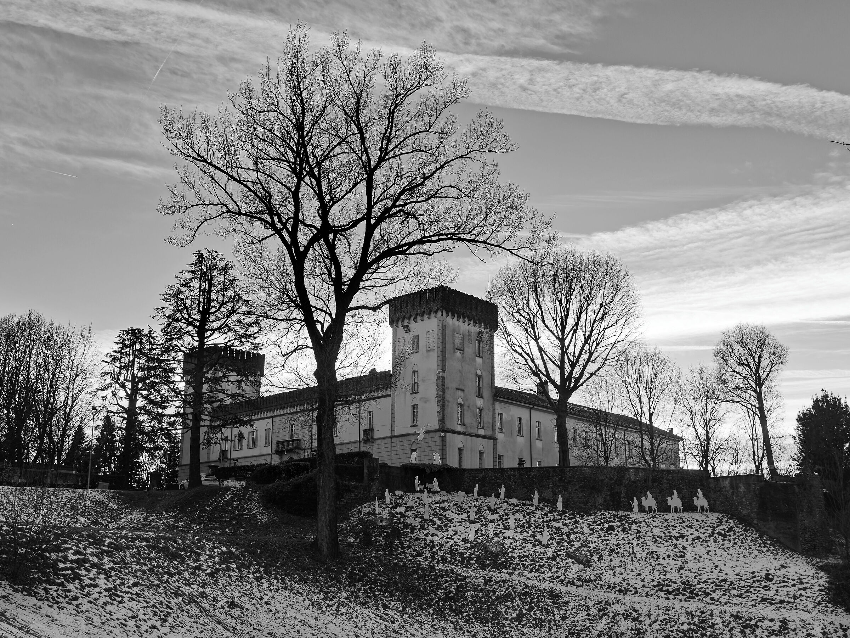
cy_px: 319
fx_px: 982
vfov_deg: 36.0
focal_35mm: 40
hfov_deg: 46.8
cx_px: 425
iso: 200
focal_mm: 20
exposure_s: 1/400
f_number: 4.5
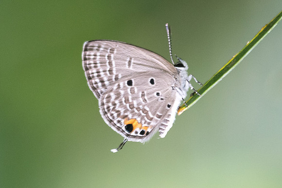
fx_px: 4997
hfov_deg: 3.2
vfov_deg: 2.2
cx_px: 86
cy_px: 106
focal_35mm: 638
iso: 800
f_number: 3.3
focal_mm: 150
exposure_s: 1/160
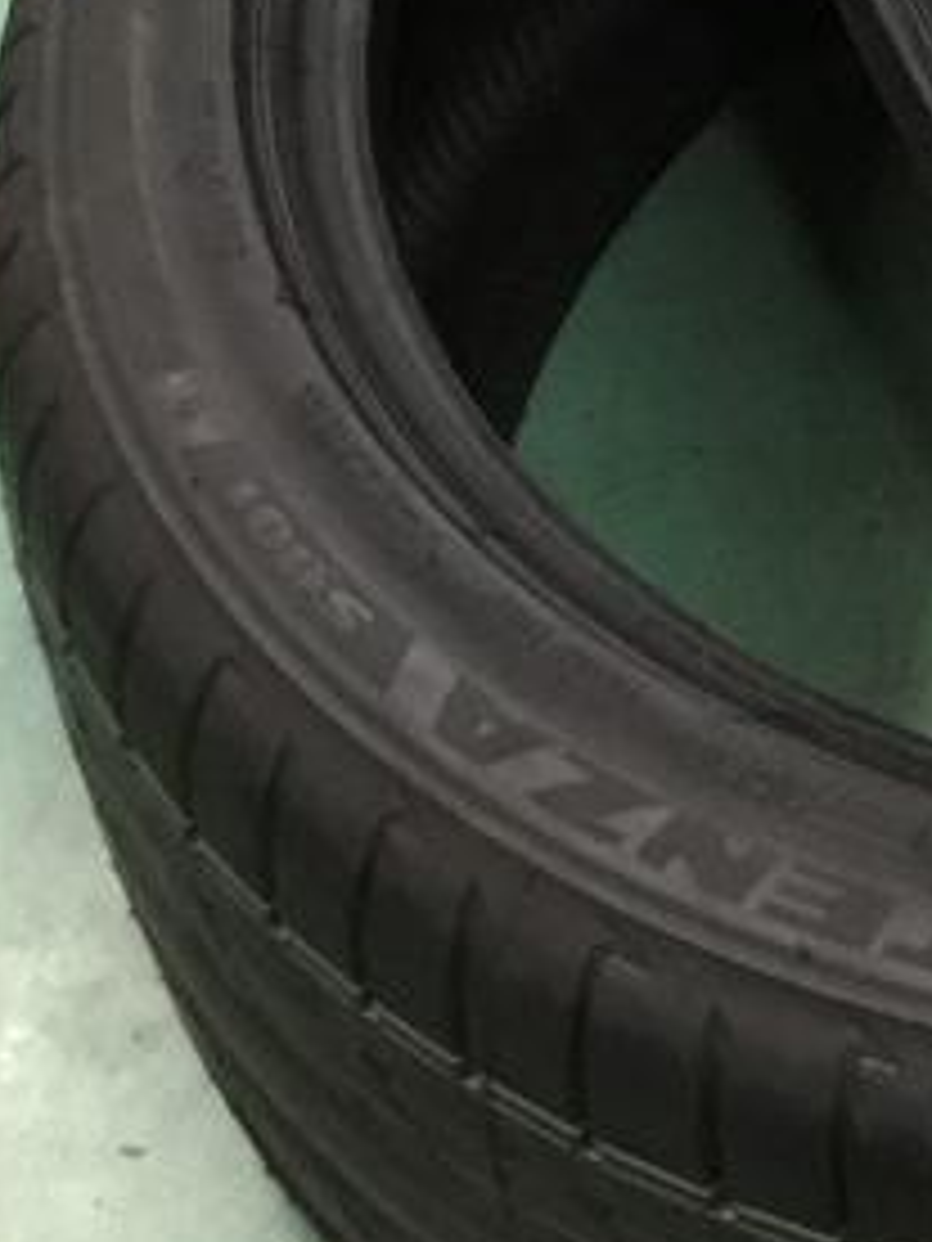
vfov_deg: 16.0
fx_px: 4128
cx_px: 1603
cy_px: -495
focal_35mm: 115
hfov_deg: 12.0
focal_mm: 3.3
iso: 200
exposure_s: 1/24
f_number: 2.4
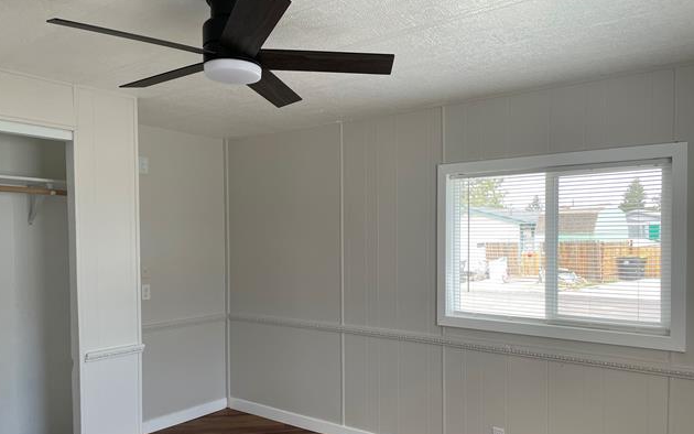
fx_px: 530
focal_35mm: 28
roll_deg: +0.9
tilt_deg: -0.9
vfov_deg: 44.4
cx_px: 345
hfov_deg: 66.5
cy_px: 257
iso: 50
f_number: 1.6
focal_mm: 4.2
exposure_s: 1/121
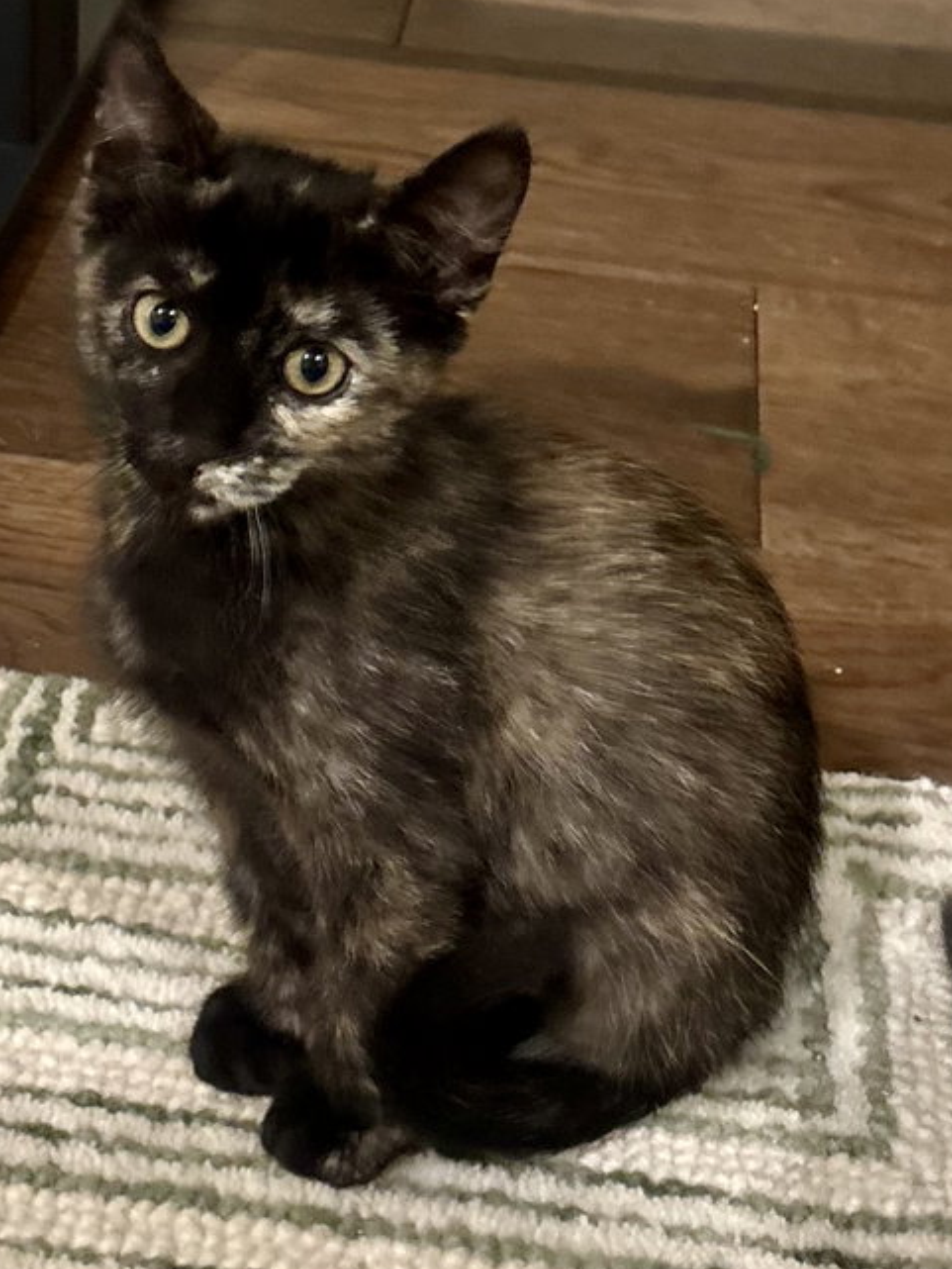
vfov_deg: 65.3
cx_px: 489
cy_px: 627
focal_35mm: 27
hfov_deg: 51.4
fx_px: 990
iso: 640
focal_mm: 5.96
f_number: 1.6
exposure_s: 1/40
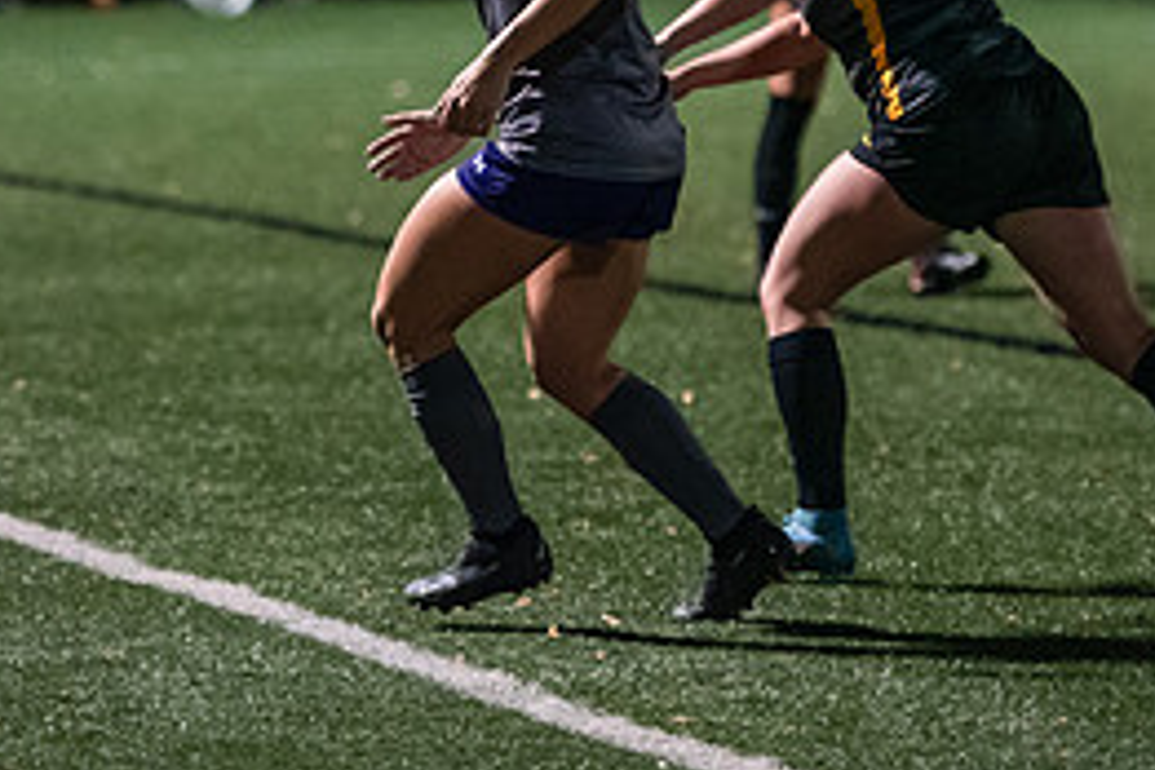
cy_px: -20
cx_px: 261
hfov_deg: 6.9
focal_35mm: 300
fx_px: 9624
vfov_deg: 4.6
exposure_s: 1/1000
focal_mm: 135
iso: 8000
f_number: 2.8
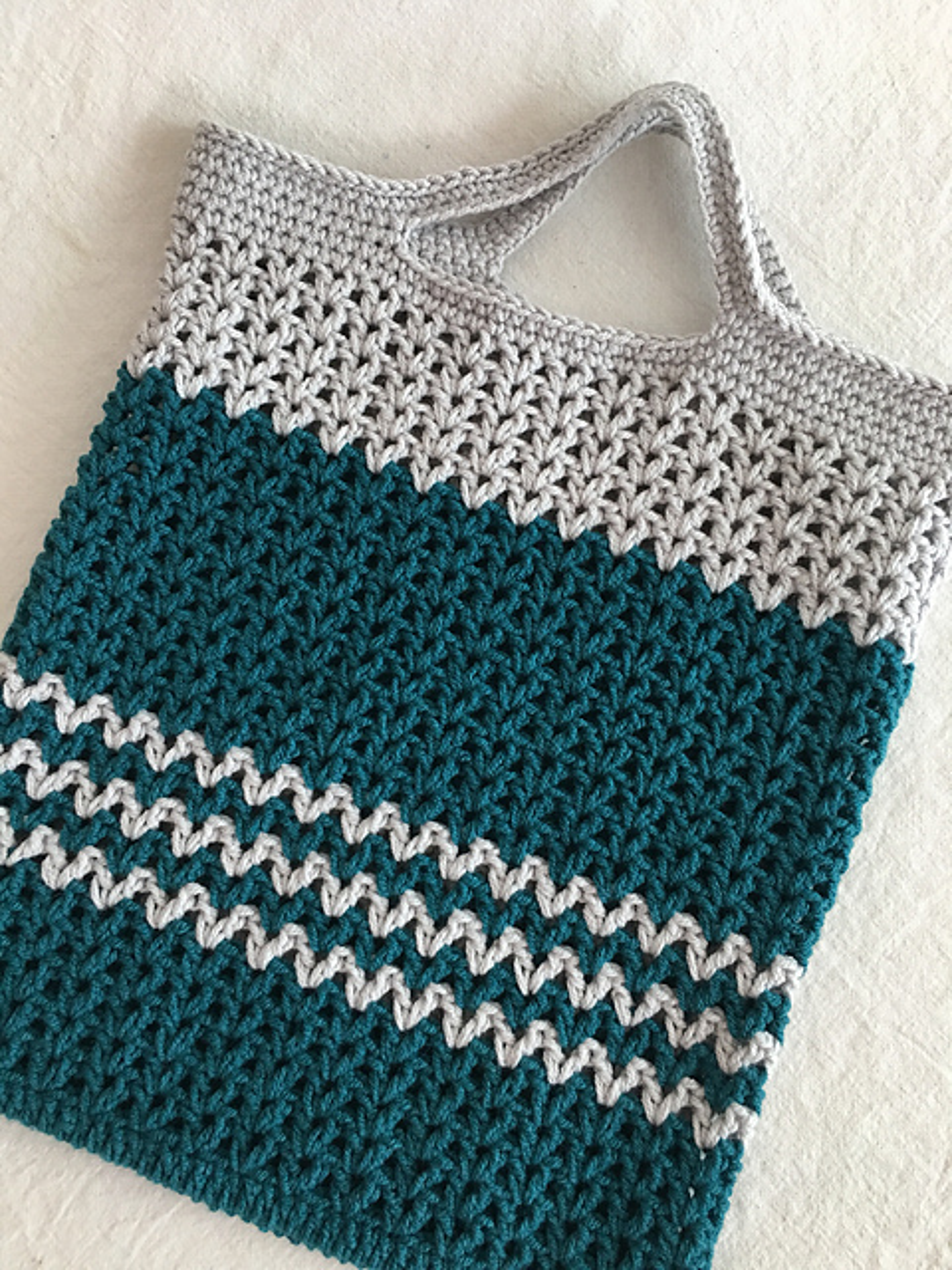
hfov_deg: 48.2
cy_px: 635
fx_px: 1063
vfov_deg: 61.7
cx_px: 476
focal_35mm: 29
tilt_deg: -85.5
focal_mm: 4.15
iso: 50
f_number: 2.2
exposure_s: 1/15
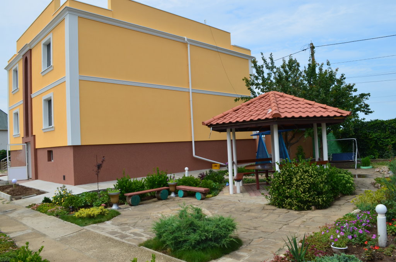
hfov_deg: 67.5
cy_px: 131
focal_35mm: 27
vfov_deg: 47.7
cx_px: 198
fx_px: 296
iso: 100
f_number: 11
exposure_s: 1/125
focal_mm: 18
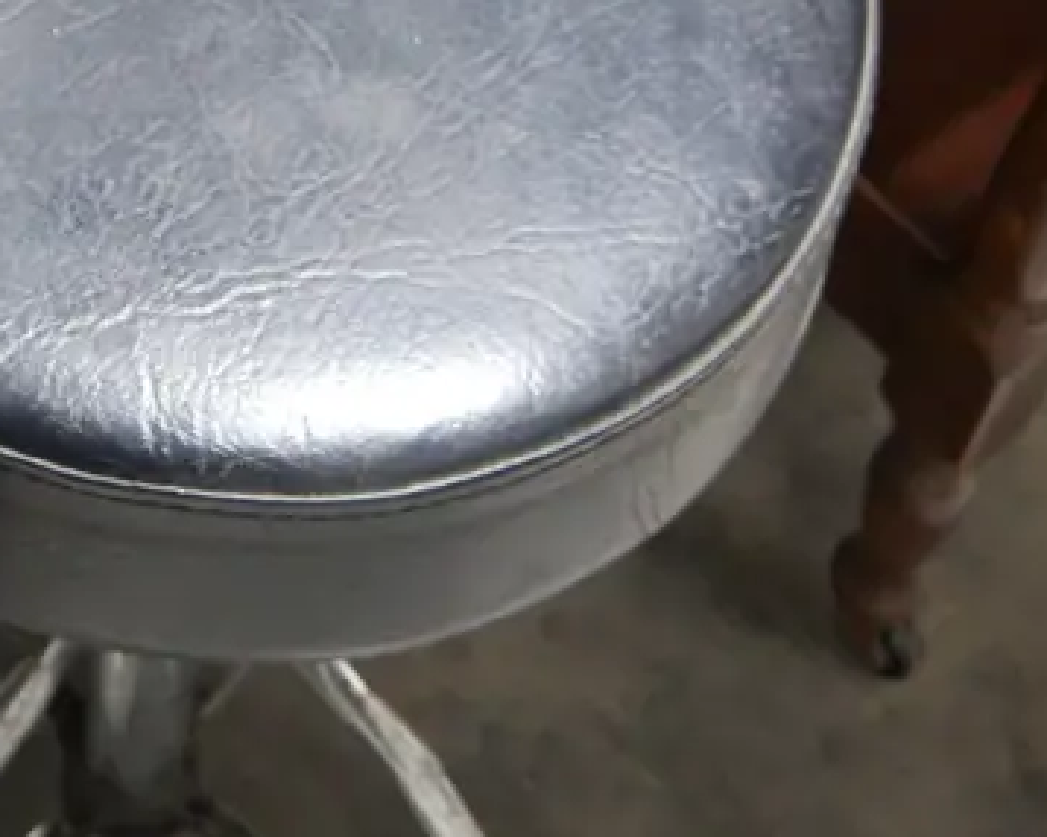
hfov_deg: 19.7
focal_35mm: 95
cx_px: 45
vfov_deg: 15.0
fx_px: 2942
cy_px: -410
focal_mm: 17
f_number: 4
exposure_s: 1/60
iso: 1250
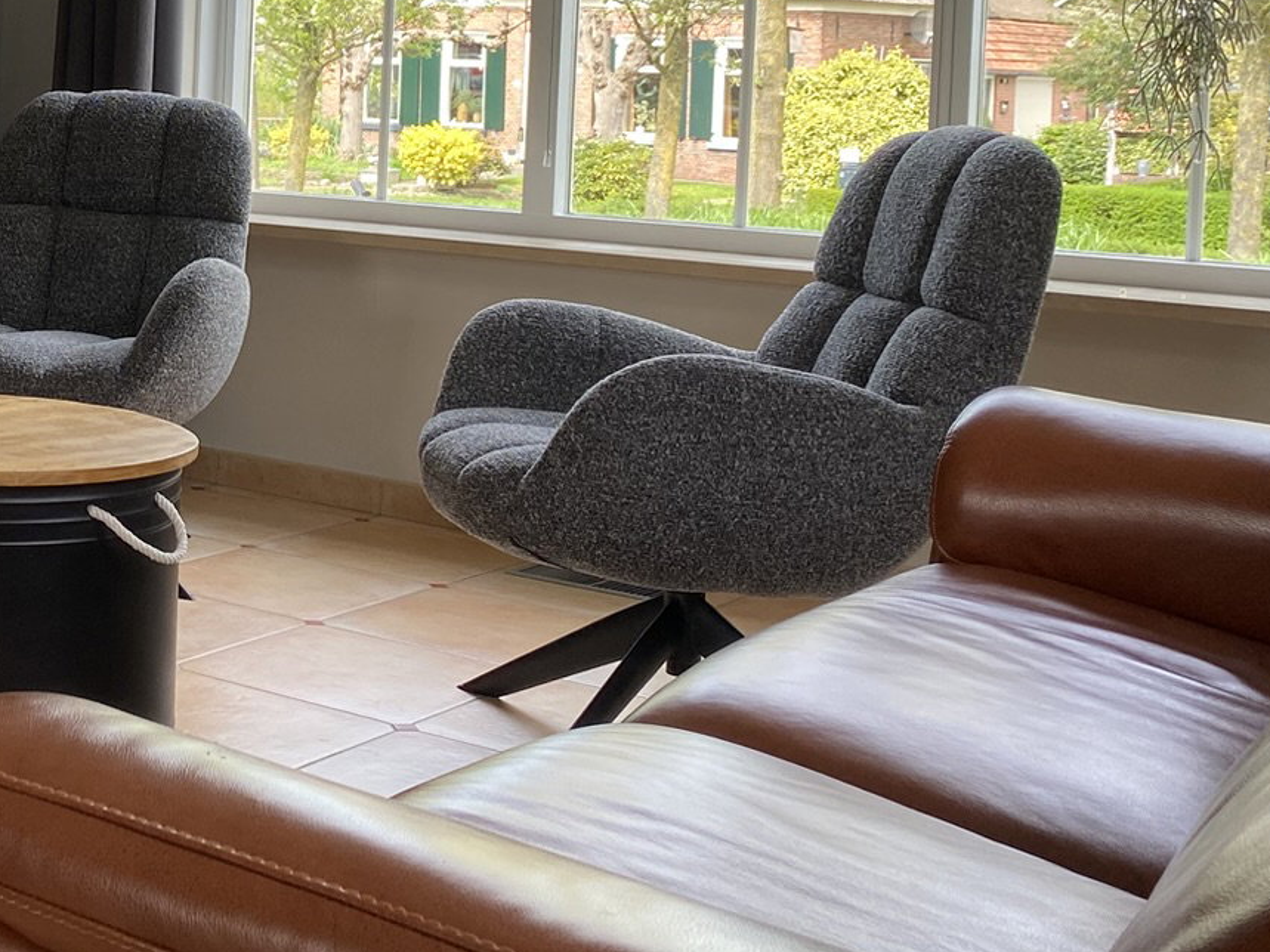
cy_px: 155
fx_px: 2274
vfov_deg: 23.2
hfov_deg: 29.1
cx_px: -9
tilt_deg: -4.0
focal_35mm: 62
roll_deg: -2.0
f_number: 1.8
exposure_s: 1/122
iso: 40
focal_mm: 4.25
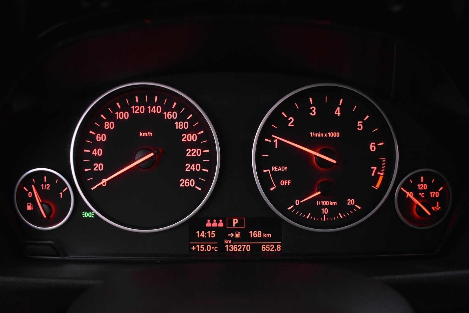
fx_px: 352
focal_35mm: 27
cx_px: 234
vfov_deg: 47.9
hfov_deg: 67.4
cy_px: 156
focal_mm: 18
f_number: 3.5
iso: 3200
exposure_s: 1/40
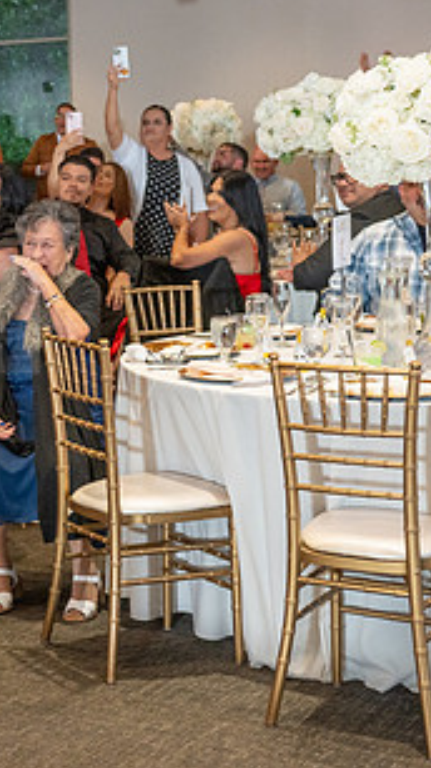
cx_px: -312
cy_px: 221
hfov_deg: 13.0
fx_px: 1732
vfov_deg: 24.8
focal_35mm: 85
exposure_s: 1/200
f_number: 3.5
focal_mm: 36
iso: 800
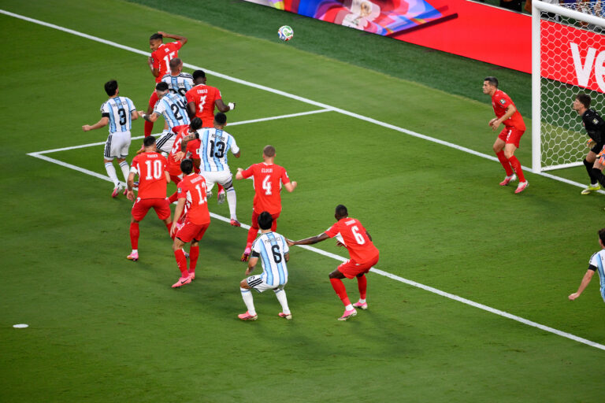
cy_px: 202
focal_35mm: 400
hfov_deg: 5.2
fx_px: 6722
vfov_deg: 3.4
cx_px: 302
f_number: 2.8
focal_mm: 400
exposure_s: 1/2500
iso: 1800
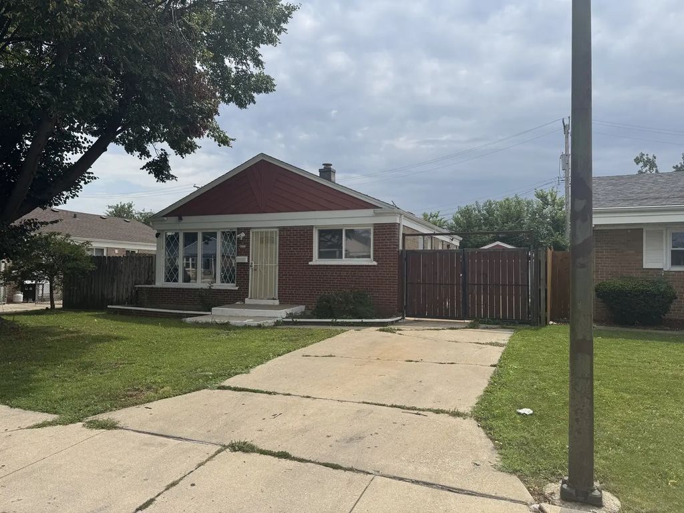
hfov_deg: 71.6
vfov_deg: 56.8
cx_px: 342
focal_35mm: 24
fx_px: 474
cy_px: 256
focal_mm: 6.76
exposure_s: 1/6410
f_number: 1.78
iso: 80
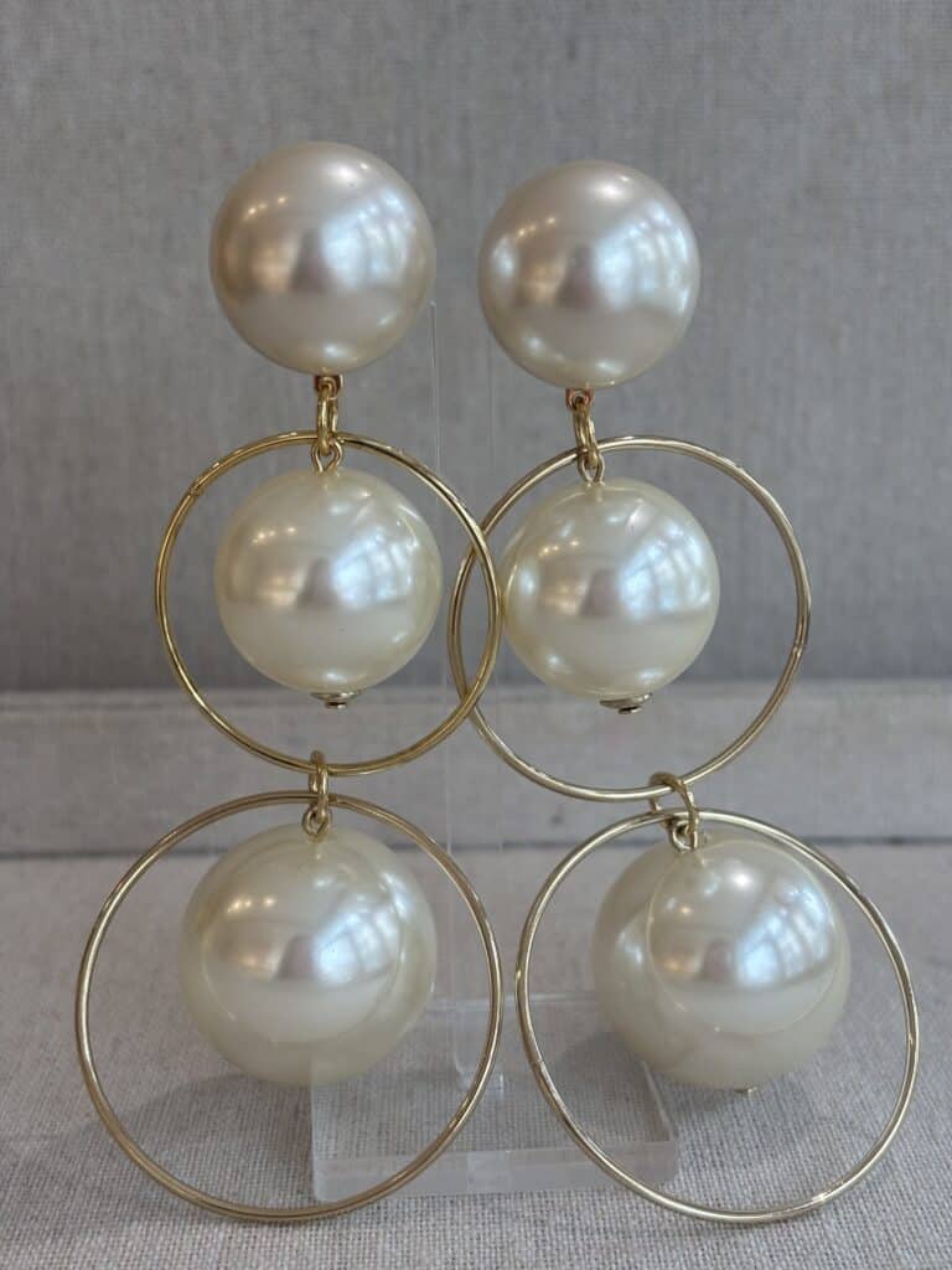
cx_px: 476
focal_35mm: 52
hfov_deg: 28.0
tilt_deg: -15.0
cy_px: 635
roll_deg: -0.4
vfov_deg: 36.8
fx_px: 1907
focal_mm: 5.96
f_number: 1.6
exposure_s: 1/145
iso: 25
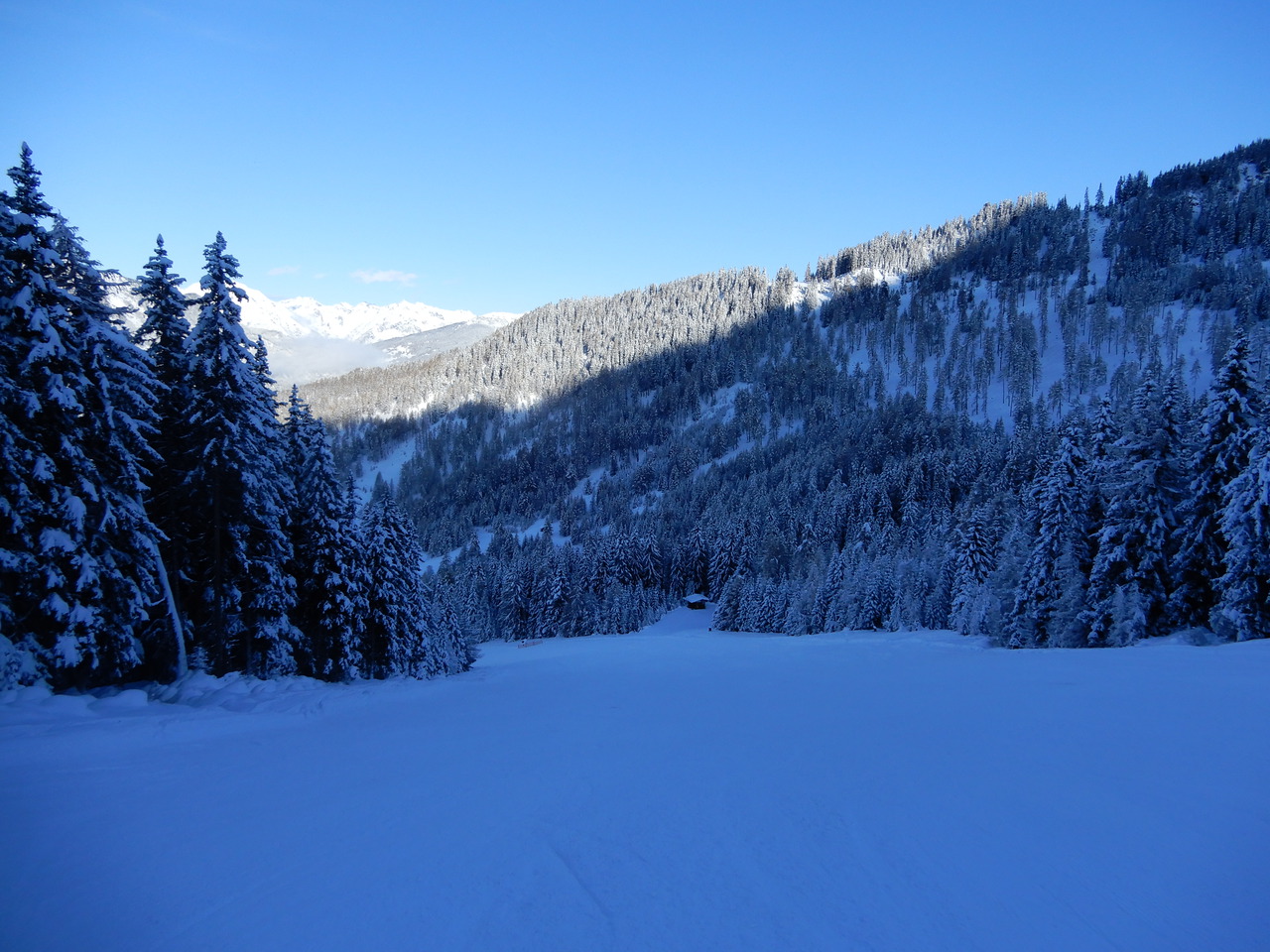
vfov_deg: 56.8
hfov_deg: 71.6
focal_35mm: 24
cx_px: 635
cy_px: 476
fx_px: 881
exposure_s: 1/1000
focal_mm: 4.3
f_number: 3.4
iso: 80
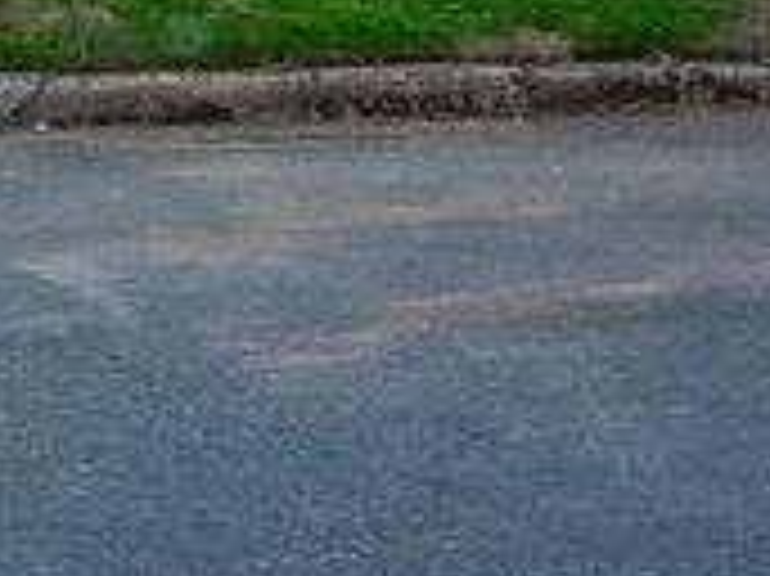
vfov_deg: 10.8
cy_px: -706
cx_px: -1234
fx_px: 2690
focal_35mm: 121
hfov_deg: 12.0
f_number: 7.1
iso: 100
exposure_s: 1/30
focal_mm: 21
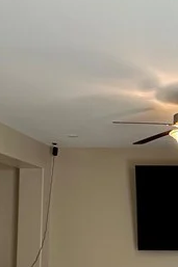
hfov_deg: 20.8
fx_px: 431
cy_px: 219
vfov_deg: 33.4
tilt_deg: +3.9
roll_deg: -0.4
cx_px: 245
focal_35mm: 58
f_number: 2.2
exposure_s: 1/120
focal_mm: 2.22
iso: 200
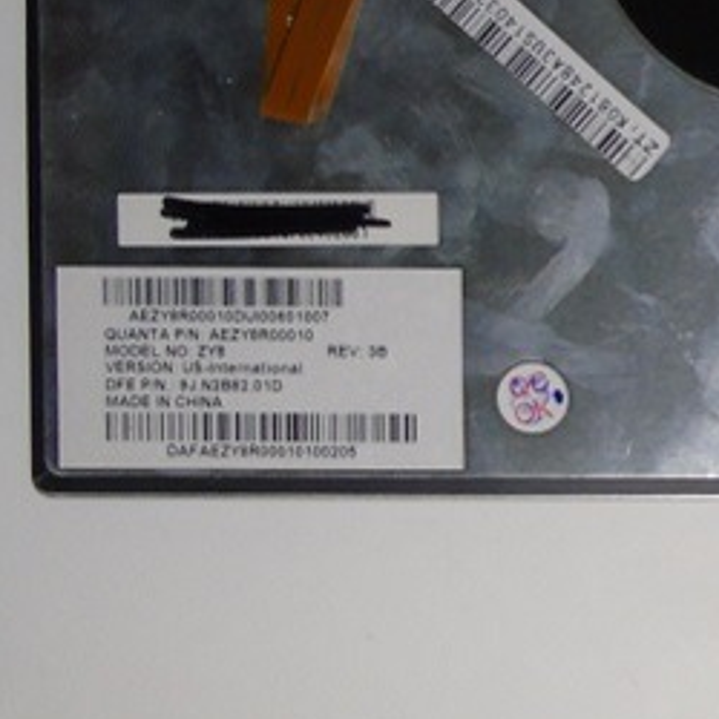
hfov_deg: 19.8
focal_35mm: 77
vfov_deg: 22.4
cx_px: 1050
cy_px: 233
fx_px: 1809
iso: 200
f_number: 6.4
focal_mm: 5.2
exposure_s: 1/13
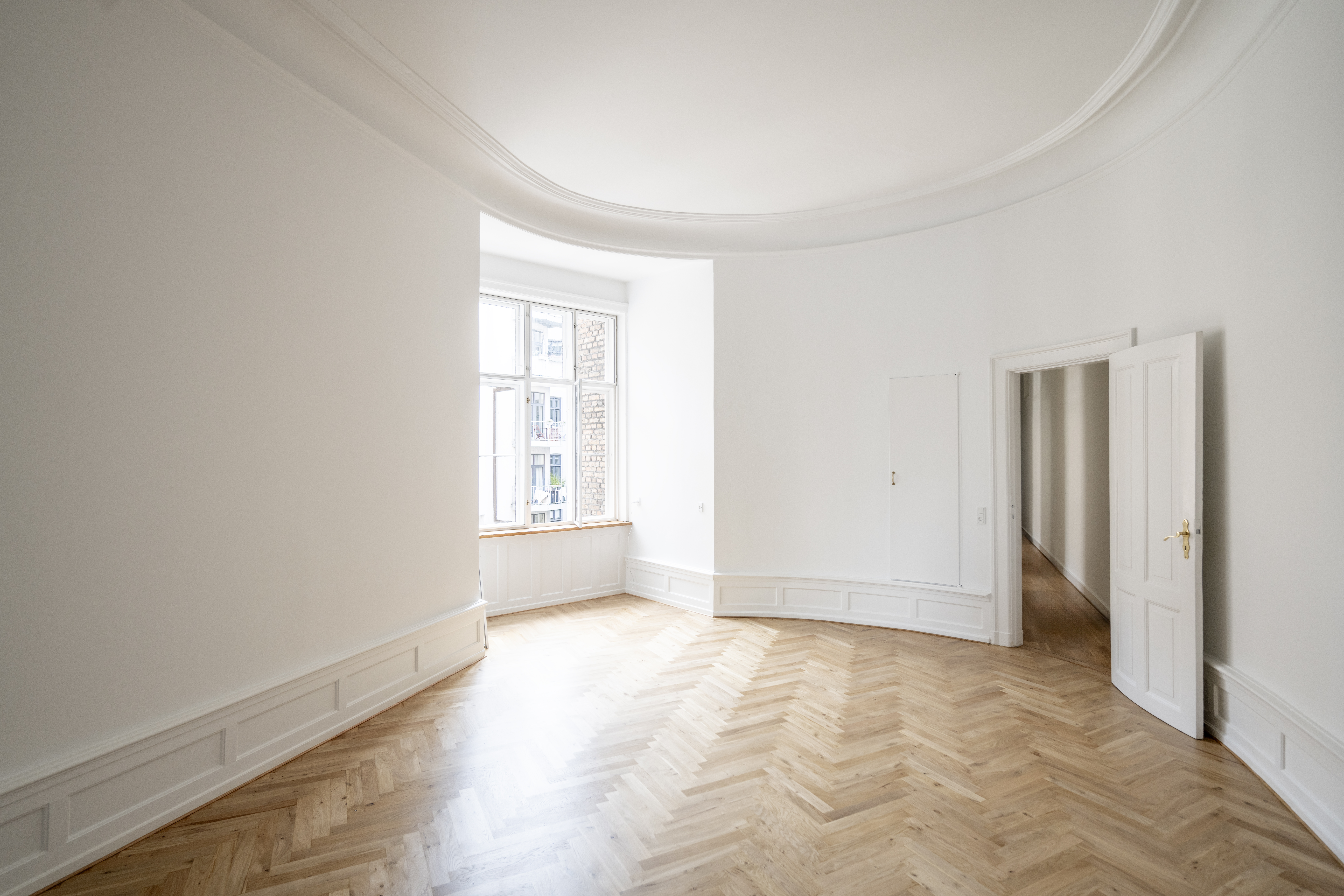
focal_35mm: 18
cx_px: 672
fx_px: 653
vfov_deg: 68.9
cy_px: 448
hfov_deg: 91.6
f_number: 4
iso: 100
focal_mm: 17.5
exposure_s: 1/40
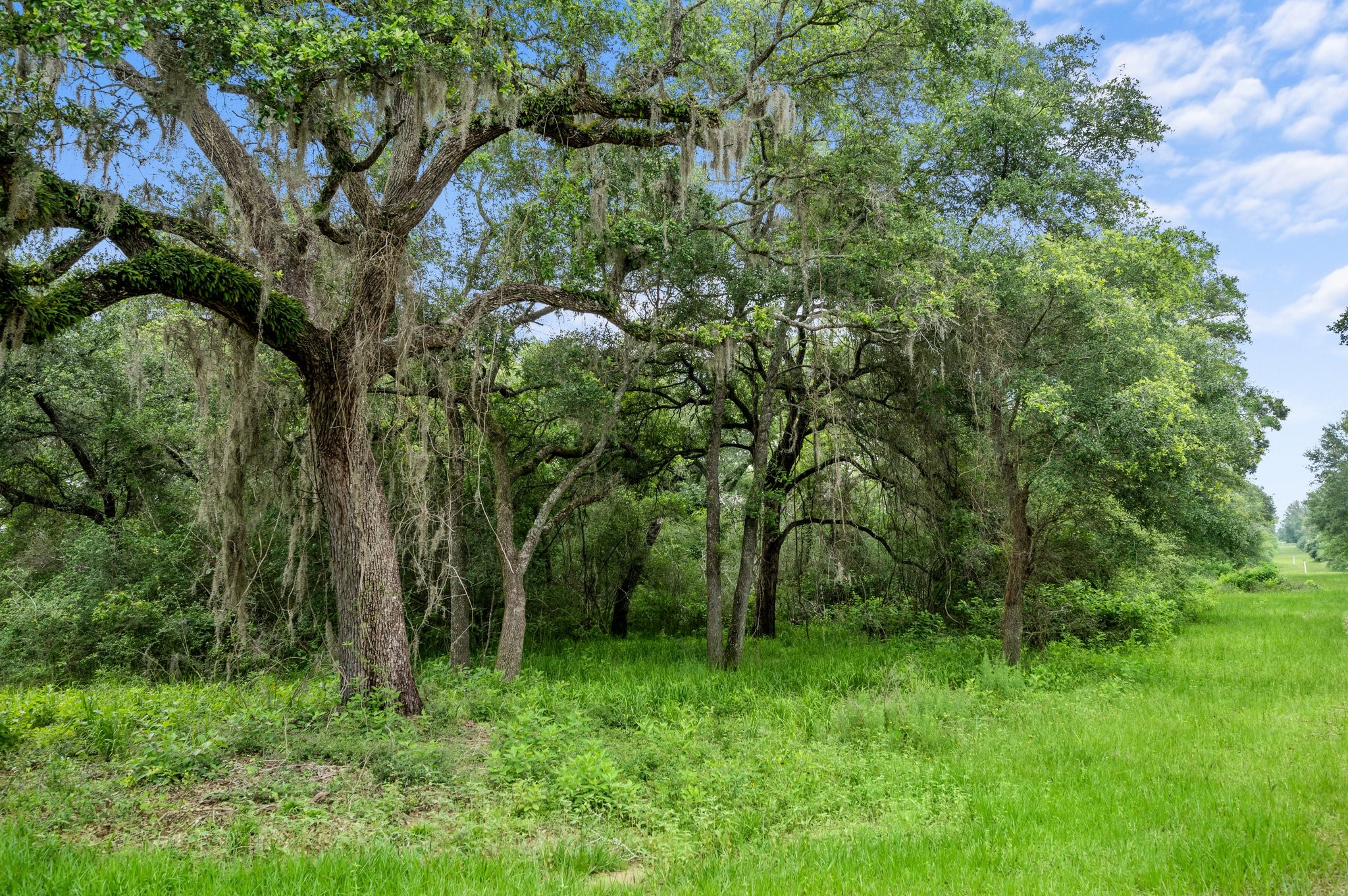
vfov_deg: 43.5
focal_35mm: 30
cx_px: 674
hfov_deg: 62.0
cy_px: 448
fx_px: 1122
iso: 250
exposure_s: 1/200
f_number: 7.1
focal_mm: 30
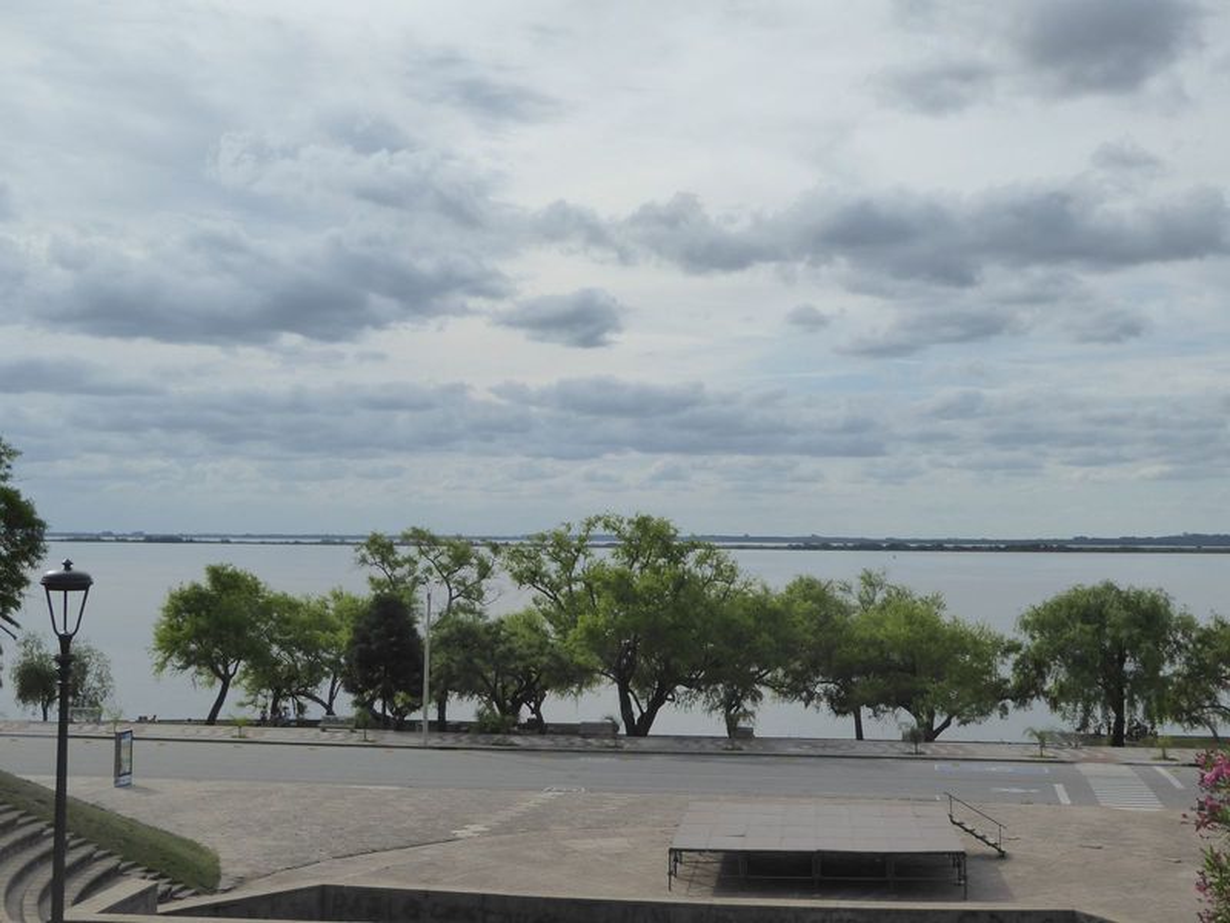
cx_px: 615
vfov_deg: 27.5
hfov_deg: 36.2
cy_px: 462
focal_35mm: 53
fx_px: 1883
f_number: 5
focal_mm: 9
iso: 160
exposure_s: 1/800
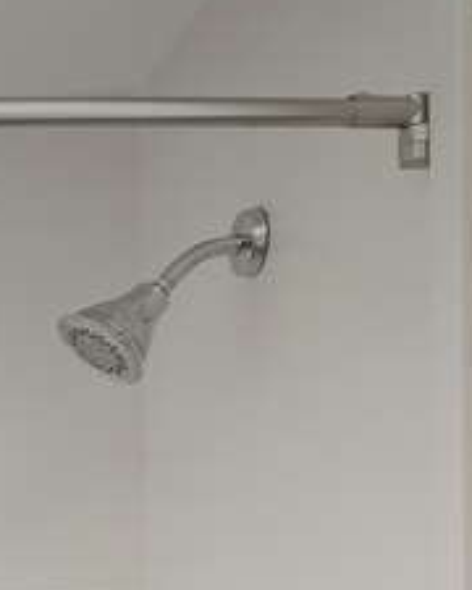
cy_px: 1238
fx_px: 2183
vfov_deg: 13.0
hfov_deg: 8.4
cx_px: -1280
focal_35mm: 125
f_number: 11
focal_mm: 20
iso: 100
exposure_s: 3
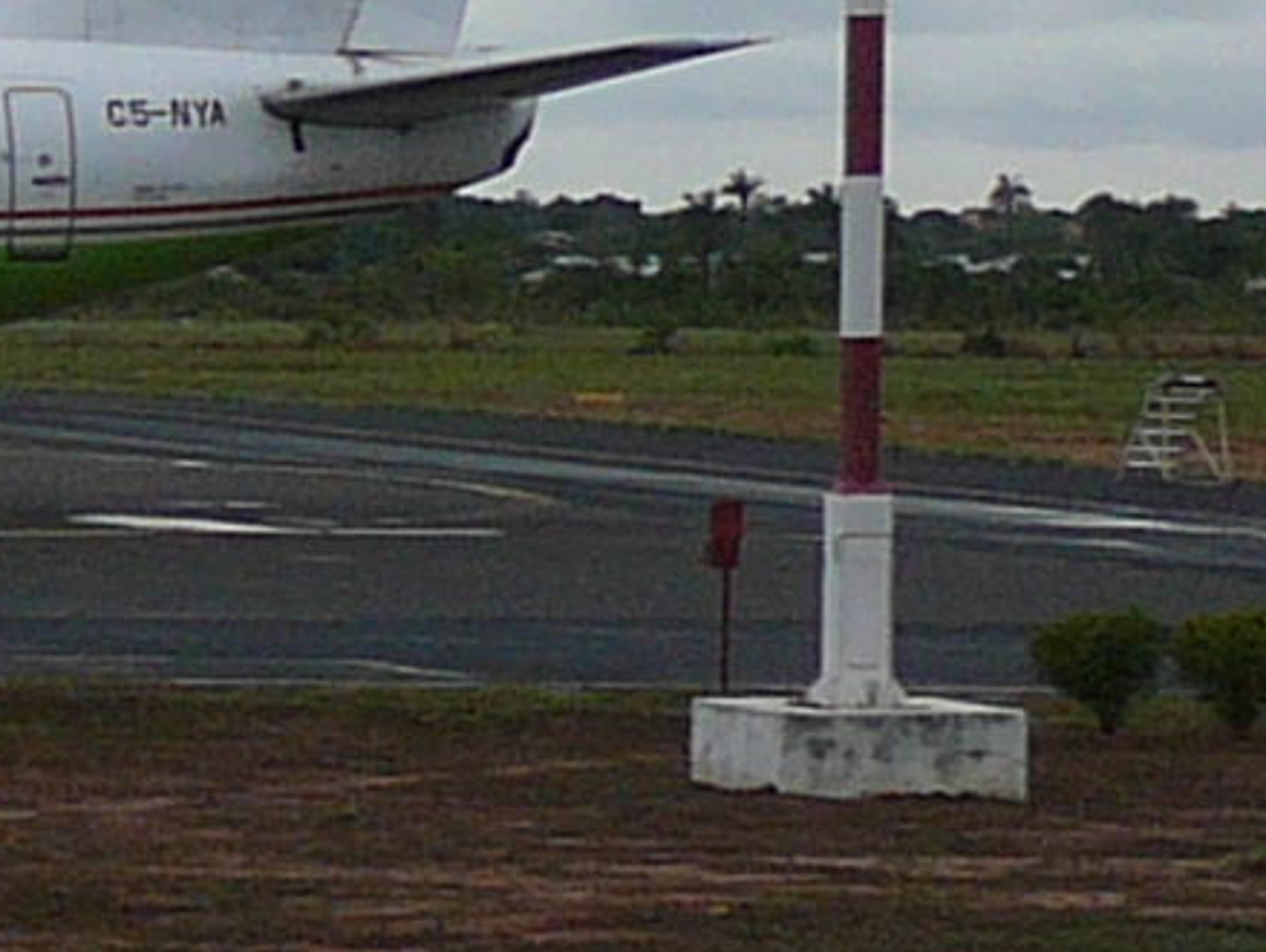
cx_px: -1191
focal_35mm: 275
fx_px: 10066
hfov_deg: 7.0
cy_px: 20
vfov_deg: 5.4
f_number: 3.3
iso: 80
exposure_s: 1/60
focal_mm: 7
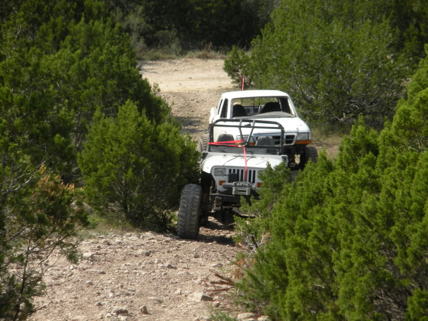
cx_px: 214
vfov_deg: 8.5
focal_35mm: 174
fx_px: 2151
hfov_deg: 11.4
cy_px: 160
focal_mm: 31.5
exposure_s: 1/305
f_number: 5.6
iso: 64
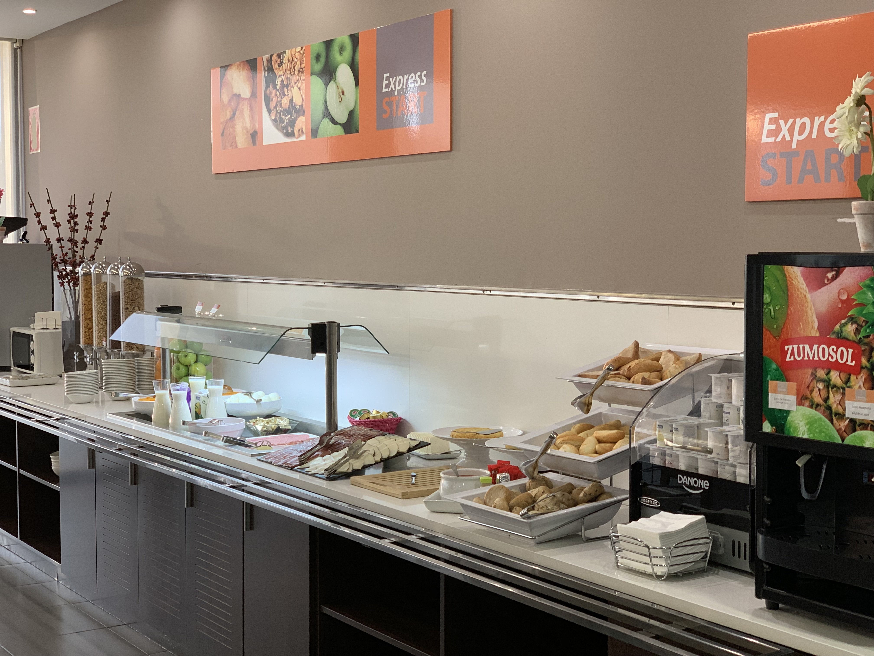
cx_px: 437
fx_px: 1313
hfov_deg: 36.8
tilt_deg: -4.0
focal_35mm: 52
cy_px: 328
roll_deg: -0.4
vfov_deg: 28.0
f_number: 2.4
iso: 80
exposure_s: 1/50
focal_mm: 6
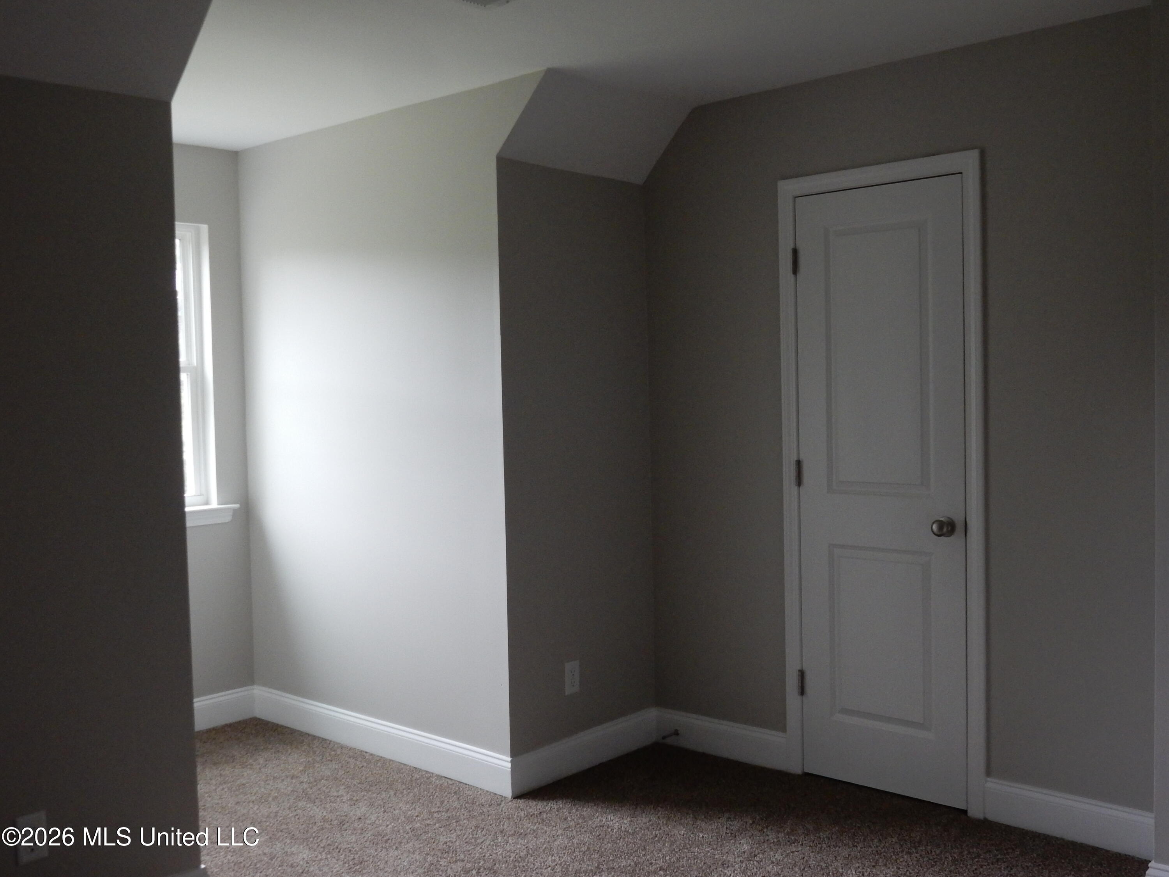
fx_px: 1216
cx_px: 584
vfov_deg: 39.7
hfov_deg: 51.4
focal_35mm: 36
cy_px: 438
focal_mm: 6.4
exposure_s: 1/60
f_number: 4
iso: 400
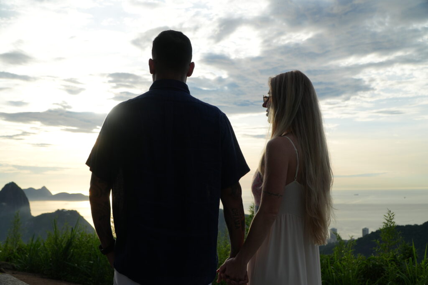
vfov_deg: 33.0
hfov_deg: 47.9
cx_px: 214
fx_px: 482
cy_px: 142
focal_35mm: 40
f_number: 4.5
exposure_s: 1/500
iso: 100
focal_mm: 27
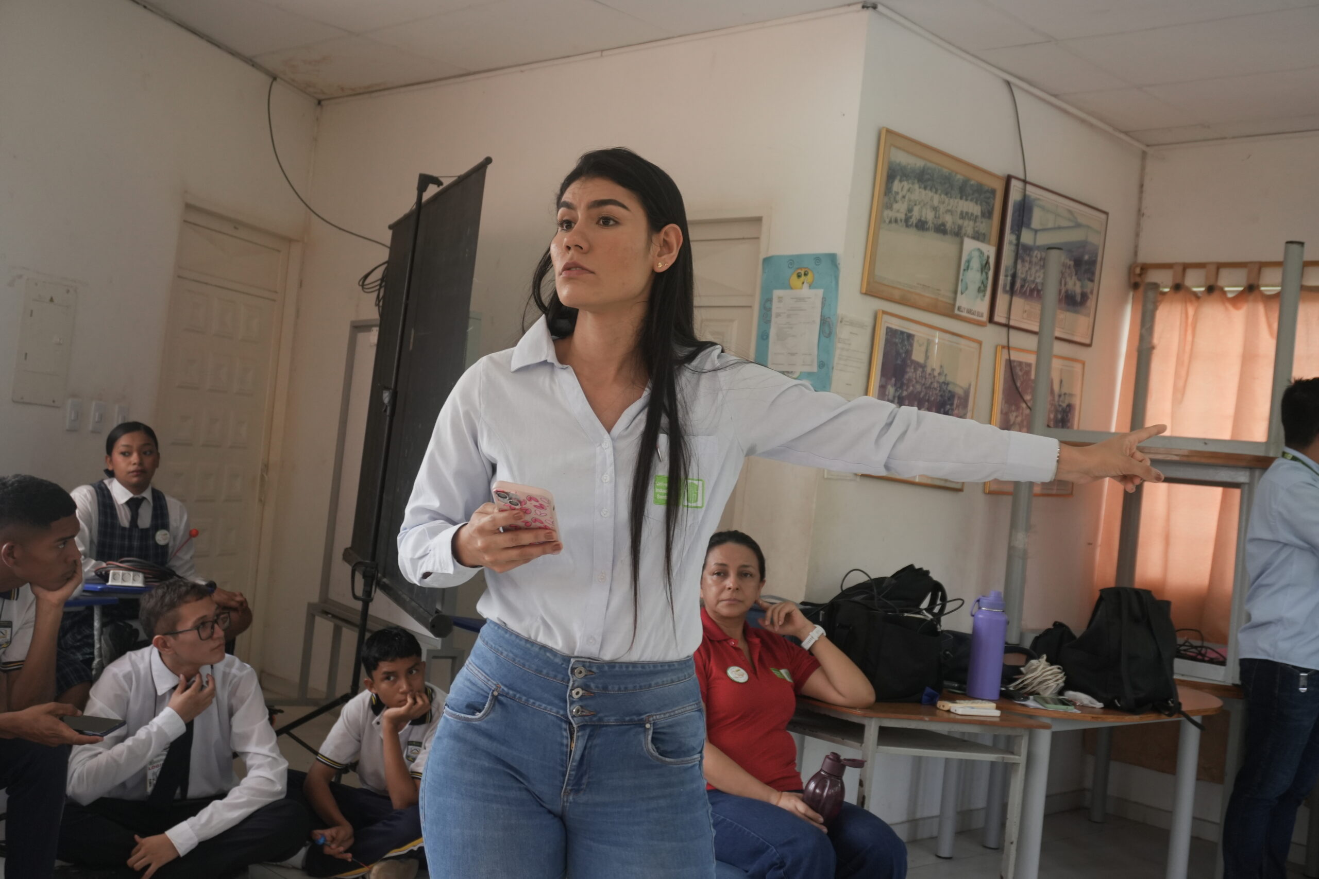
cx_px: 660
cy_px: 440
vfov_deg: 34.2
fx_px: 1429
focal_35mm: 39
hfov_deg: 49.6
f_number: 5.6
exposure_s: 1/125
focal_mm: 26
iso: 640
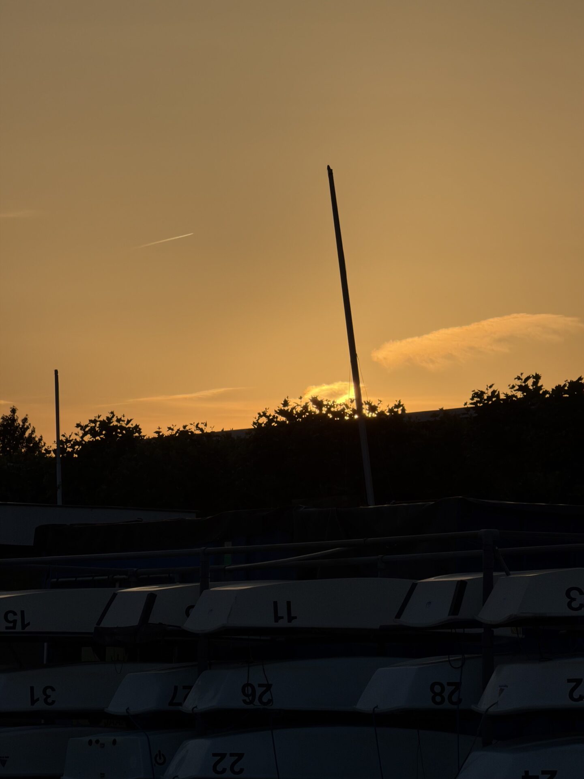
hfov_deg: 7.4
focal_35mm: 200
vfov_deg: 9.9
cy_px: 390
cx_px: 292
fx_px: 4499
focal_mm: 16.89
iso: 25
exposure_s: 1/2801
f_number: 2.8
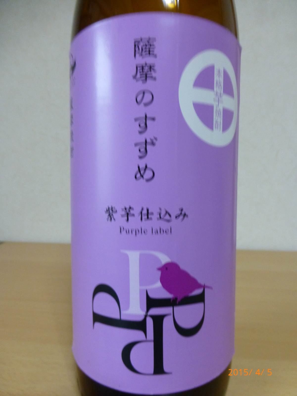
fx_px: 275
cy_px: 198
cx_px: 148
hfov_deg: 56.8
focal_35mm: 24
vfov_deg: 71.6
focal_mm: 4.3
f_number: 3.3
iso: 400
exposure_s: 1/13
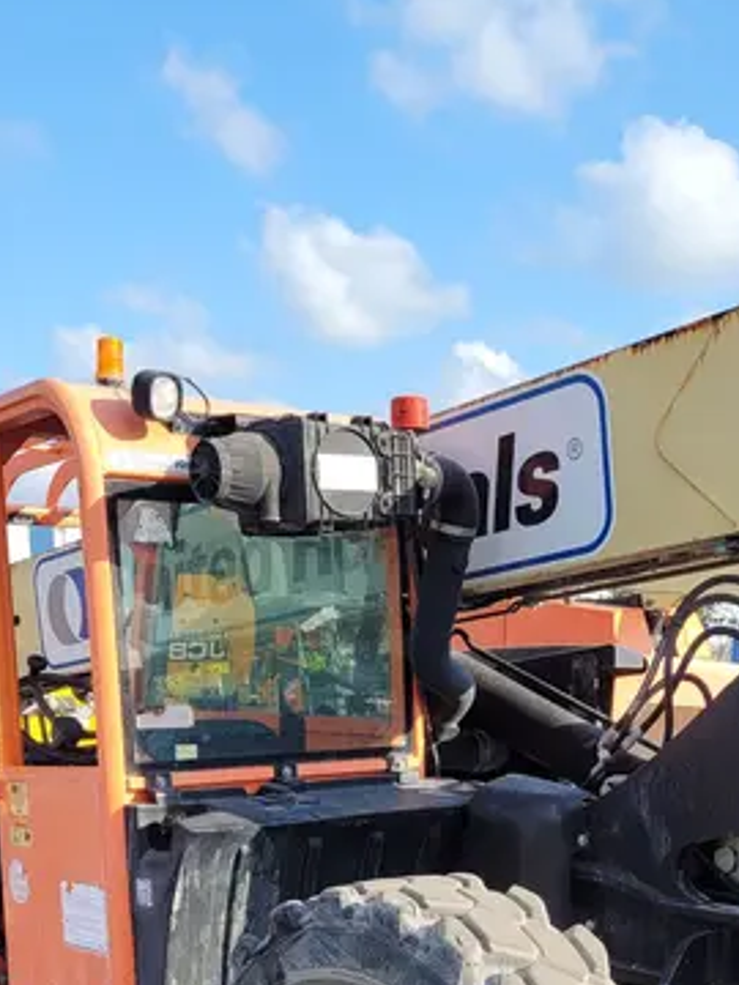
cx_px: 471
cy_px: 932
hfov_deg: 27.4
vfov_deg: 33.7
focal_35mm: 53
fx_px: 1509
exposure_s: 1/1114
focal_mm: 5.4
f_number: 1.8
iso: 40
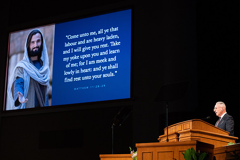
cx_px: 119
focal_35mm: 70
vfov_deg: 19.4
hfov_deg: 28.7
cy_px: 80
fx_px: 469
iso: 2000
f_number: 4
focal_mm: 70
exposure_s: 1/200
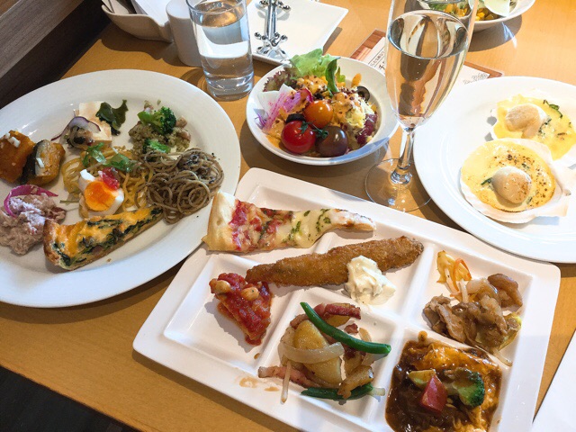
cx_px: 288
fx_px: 516
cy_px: 216
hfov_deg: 58.4
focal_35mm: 31
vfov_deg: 45.4
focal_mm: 3.3
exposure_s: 1/30
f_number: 2.4
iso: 32
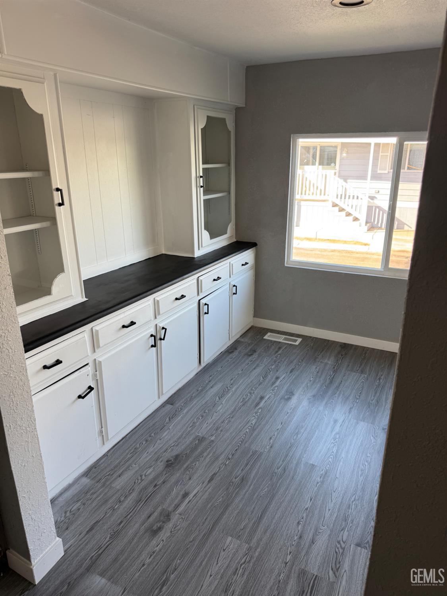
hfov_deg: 56.8
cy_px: 298
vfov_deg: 71.6
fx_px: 413
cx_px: 224
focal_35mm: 24
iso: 80
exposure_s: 1/121
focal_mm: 6.76
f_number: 1.78
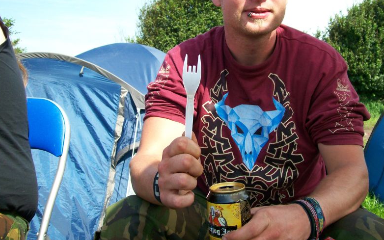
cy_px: 95
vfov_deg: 32.7
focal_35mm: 39
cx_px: 190
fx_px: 408
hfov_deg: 50.4
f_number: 2.7
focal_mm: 6
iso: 80
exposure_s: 1/596
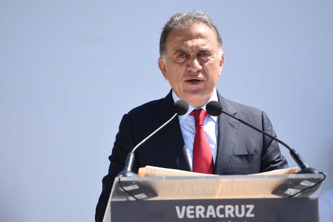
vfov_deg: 4.6
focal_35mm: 300
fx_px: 2775
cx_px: 166
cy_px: 111
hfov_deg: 6.9
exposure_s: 1/800
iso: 100
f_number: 2.8
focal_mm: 200
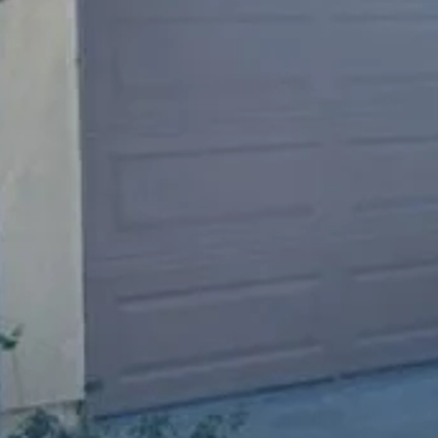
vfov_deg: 16.8
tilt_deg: +5.8
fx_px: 1432
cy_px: -64
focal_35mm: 100
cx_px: 111
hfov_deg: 17.3
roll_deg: +1.8
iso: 50
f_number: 1.5
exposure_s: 1/2008
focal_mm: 5.7
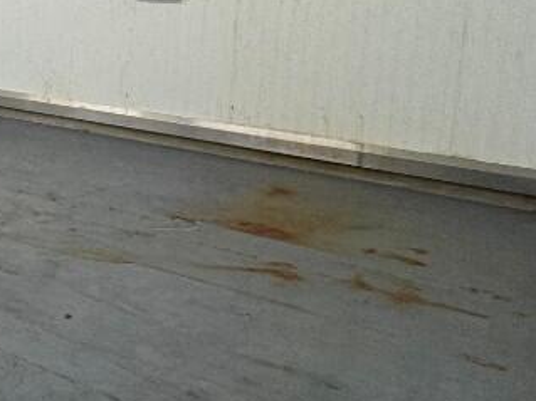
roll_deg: +2.4
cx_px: -267
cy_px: 34
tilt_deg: -6.1
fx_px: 697
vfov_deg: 30.6
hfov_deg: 28.1
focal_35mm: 45
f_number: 2.2
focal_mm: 2.22
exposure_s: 1/100
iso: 100
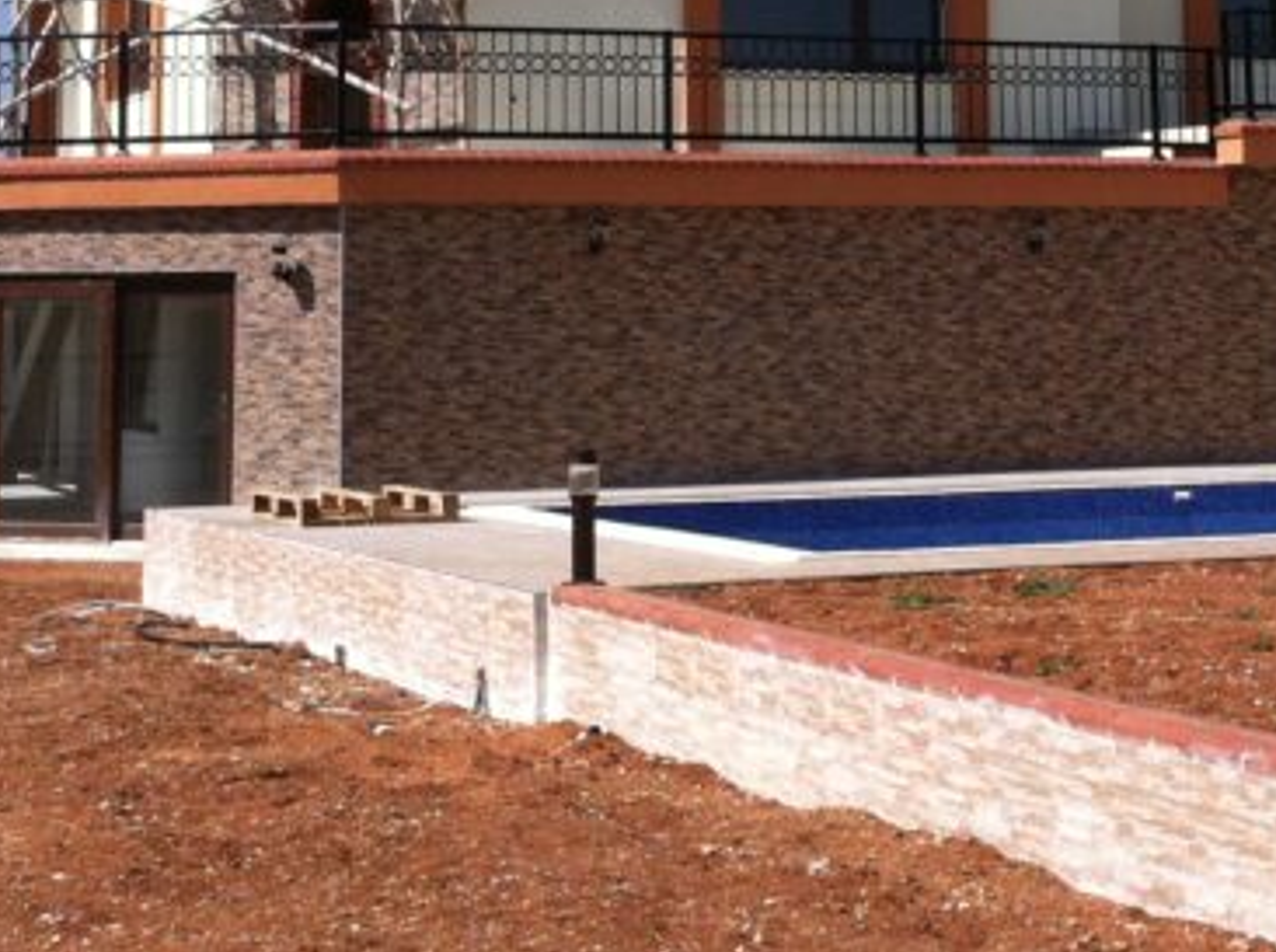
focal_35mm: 98
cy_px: -134
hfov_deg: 19.8
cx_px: 1035
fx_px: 3605
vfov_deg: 14.6
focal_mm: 3.85
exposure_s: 1/1508
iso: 80
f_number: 2.8
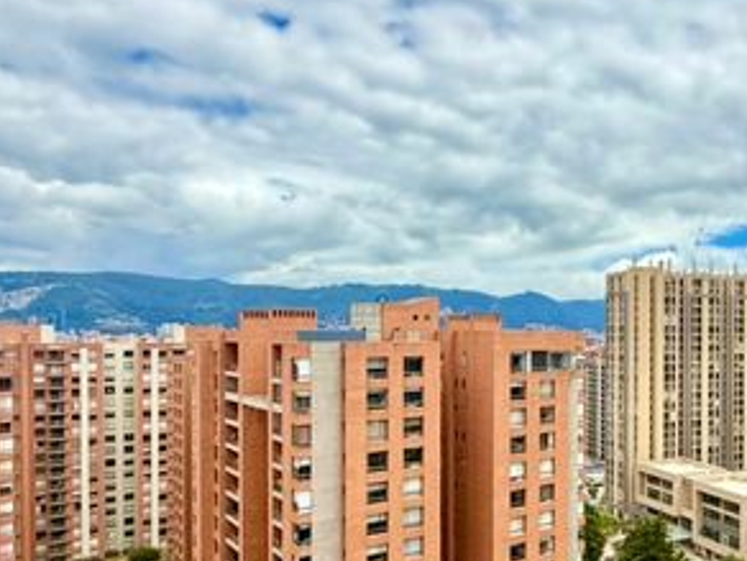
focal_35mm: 32
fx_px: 691
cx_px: 638
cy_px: 315
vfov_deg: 44.1
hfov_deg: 51.7
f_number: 2.2
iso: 64
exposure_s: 1/1464
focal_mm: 2.22
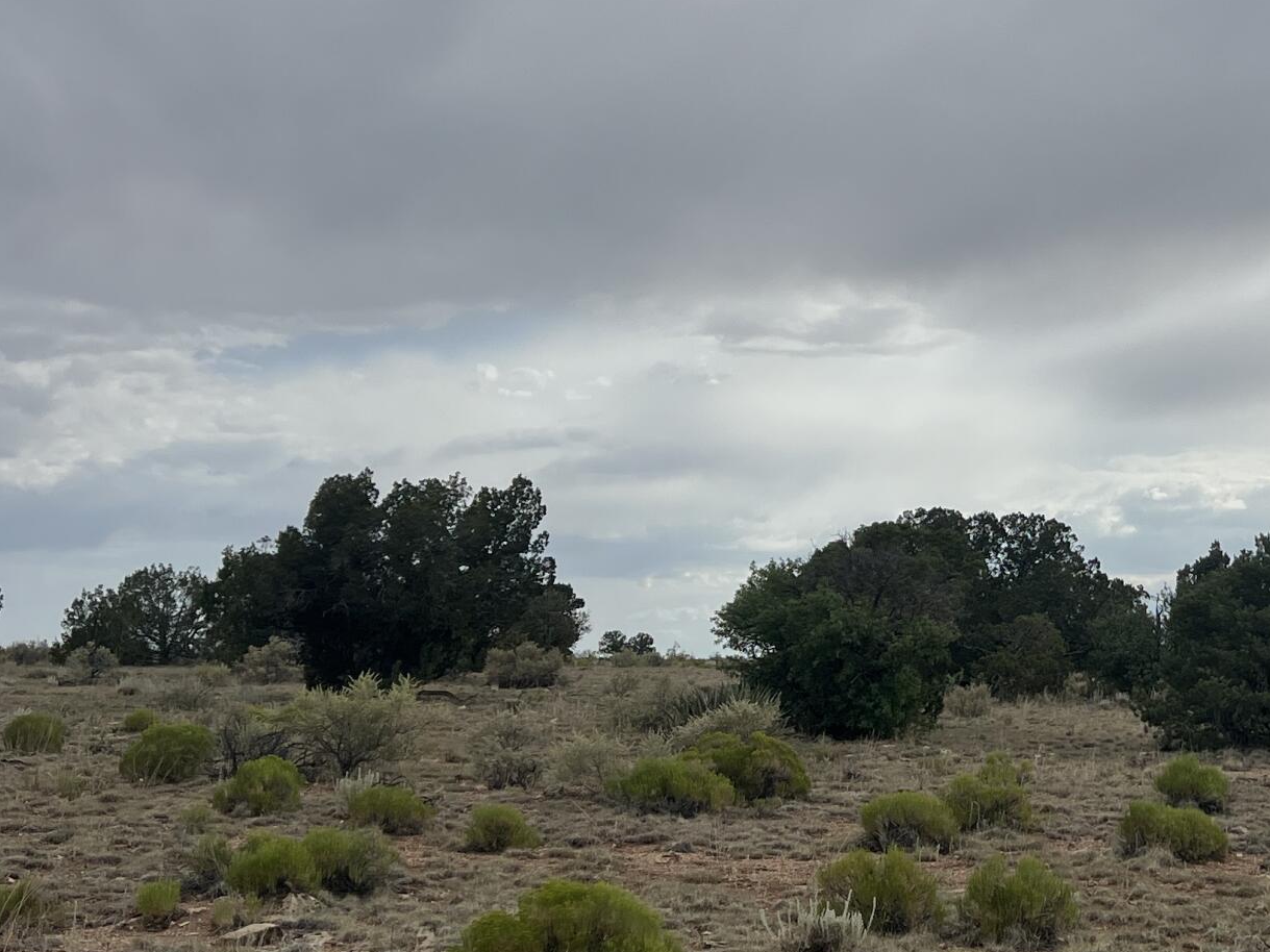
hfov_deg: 28.8
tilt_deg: +5.0
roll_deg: +0.7
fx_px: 2348
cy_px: 415
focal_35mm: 64
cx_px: 1194
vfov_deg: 22.9
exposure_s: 1/8000
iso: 50
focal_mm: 5.7
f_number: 1.5
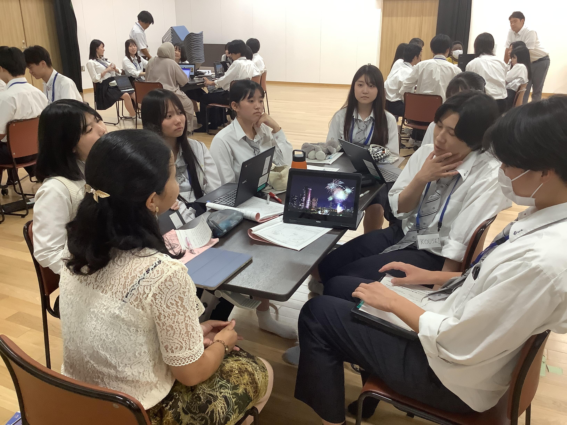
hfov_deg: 58.4
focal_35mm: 31
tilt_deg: -20.5
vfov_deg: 45.4
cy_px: 212
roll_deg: +0.5
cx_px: 284
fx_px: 508
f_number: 2.4
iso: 160
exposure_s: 1/60
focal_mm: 3.3
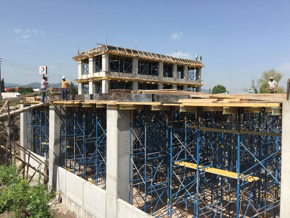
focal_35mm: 29
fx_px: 243
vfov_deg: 48.2
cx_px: 145
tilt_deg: +0.3
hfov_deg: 61.7
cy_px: 109
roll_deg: +0.1
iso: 25
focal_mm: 4.15
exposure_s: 1/1326
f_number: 2.2
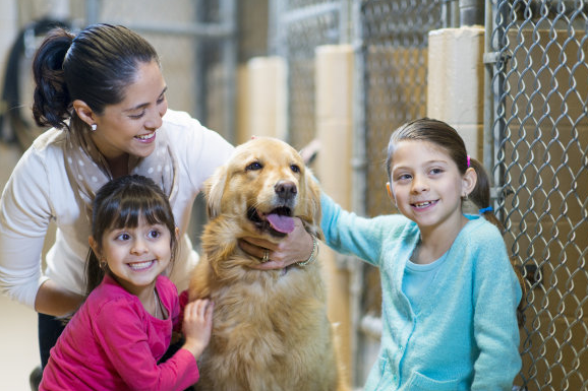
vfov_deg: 15.2
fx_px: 1469
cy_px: 203
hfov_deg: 22.6
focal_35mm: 90
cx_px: 302
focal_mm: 85
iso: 400
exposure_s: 1/160
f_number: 1.8
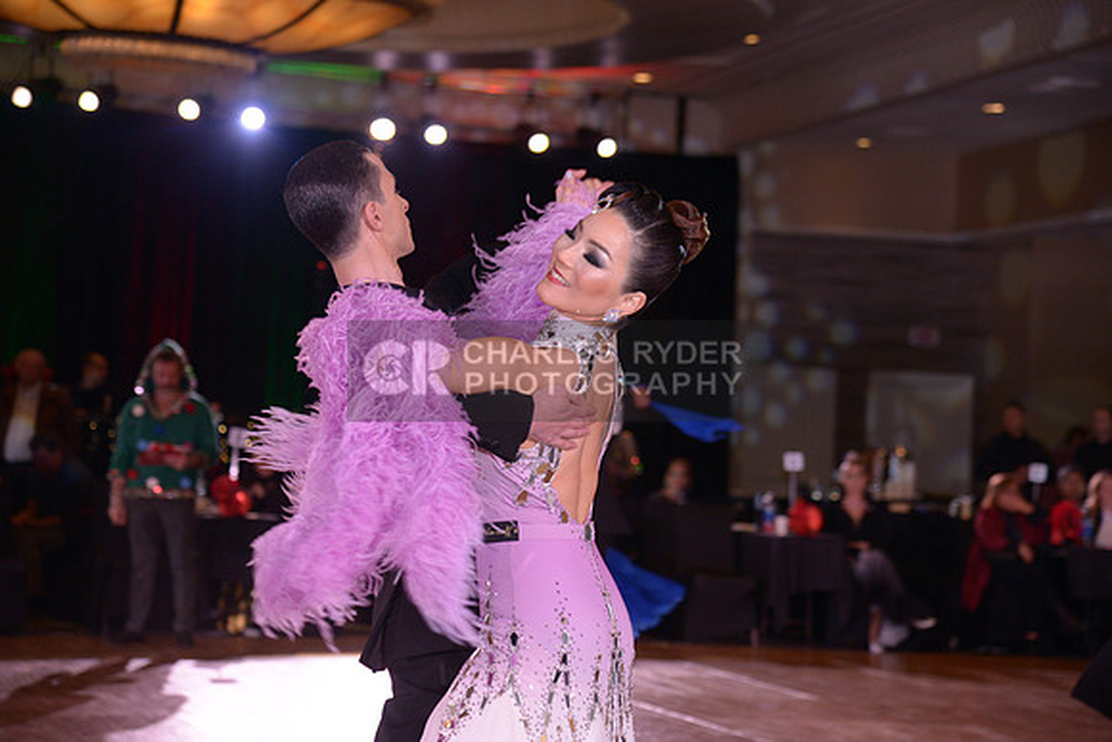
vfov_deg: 14.9
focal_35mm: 92
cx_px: 556
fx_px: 2842
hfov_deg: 22.1
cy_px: 371
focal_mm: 92
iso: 1250
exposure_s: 1/200
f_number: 5
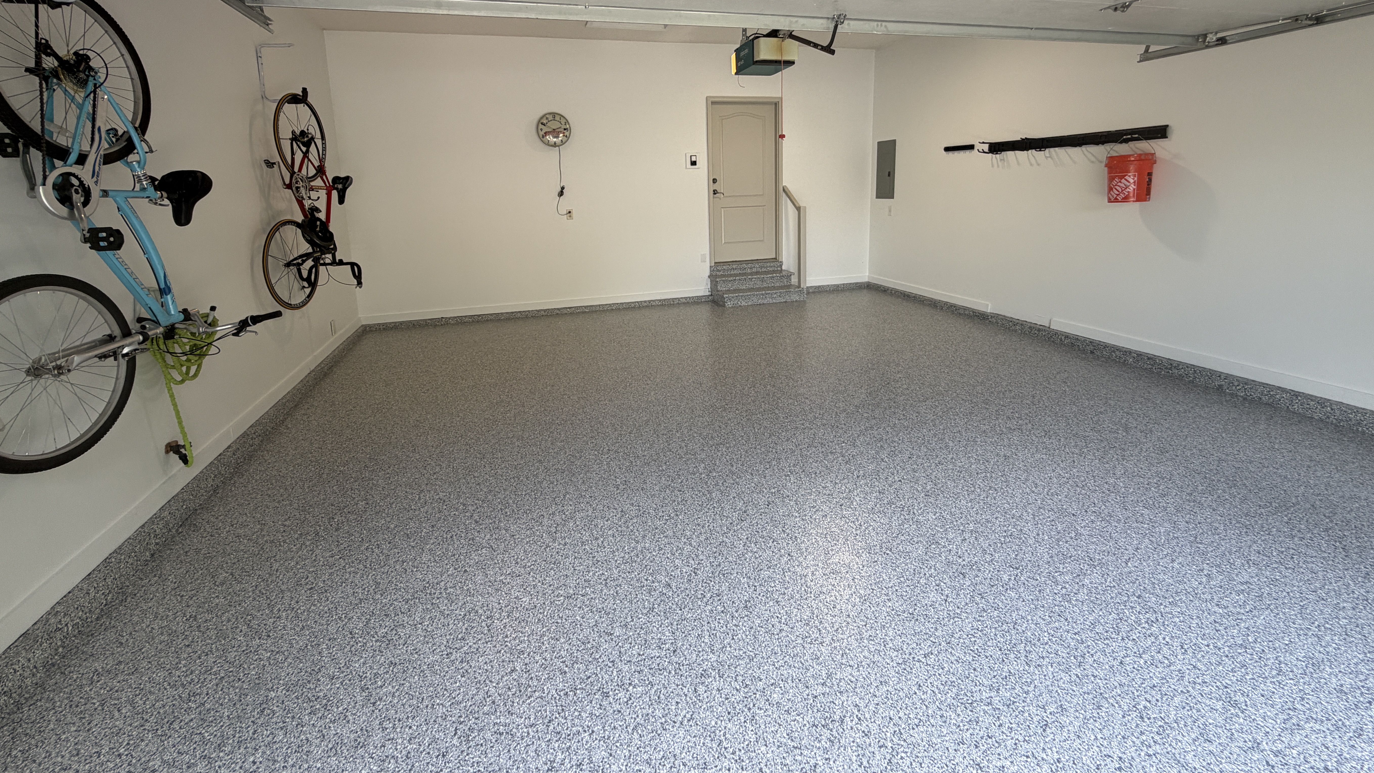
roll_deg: +1.3
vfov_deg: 65.8
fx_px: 583
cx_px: 677
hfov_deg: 99.4
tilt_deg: -9.3
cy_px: 277
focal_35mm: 16
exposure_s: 1/121
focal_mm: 2.22
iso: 50
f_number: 2.2
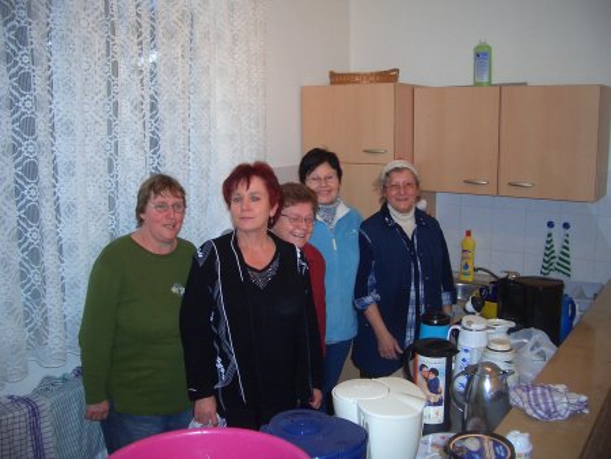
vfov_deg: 40.7
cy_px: 230
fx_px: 618
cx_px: 306
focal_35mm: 35
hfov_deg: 52.6
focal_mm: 5.8
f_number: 2.6
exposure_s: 1/40
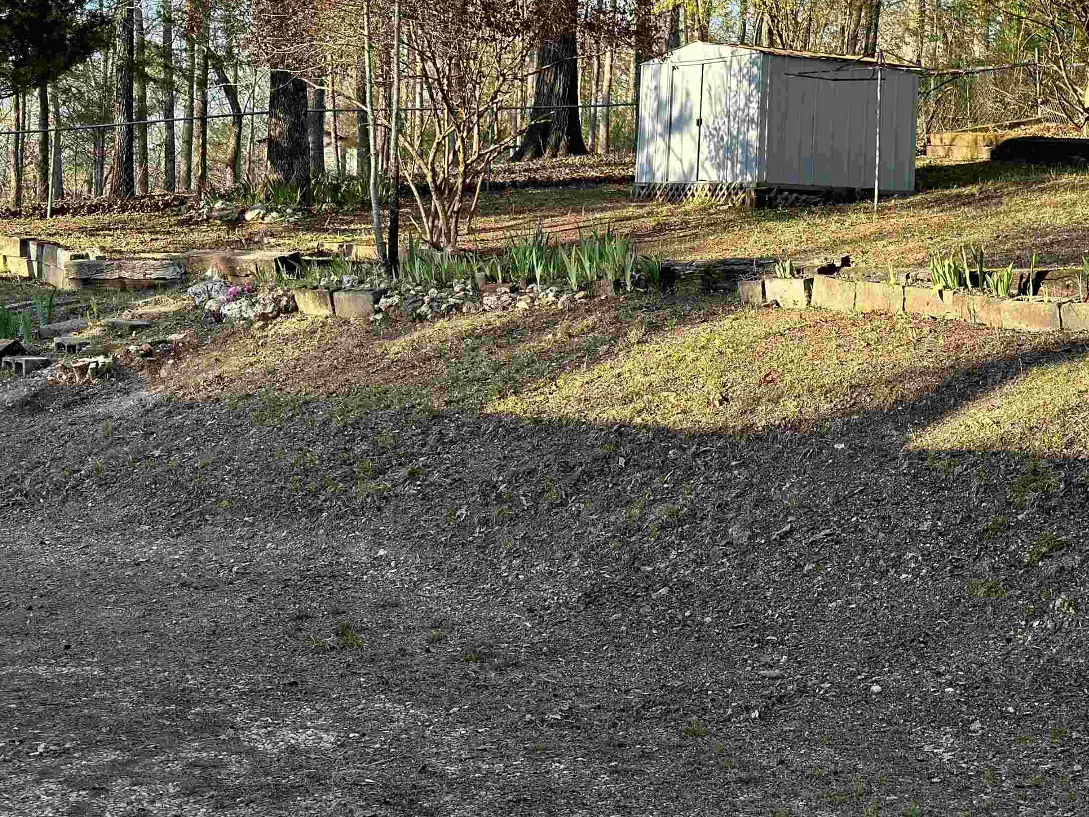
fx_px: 2171
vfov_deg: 21.2
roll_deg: -3.2
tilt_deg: +1.4
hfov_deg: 28.0
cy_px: 239
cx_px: 732
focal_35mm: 69
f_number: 1.78
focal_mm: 6.86
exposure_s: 1/756
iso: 80
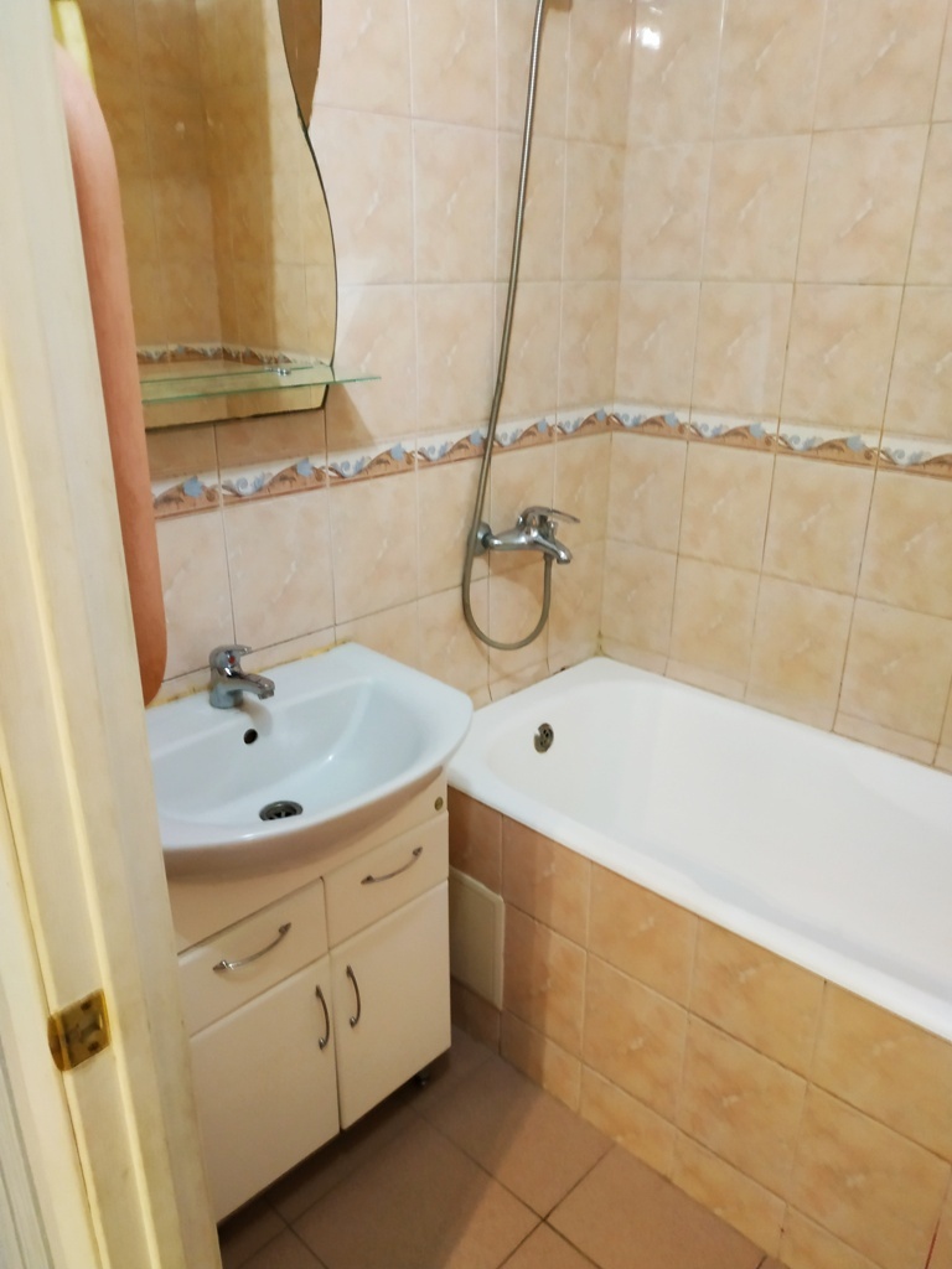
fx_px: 880
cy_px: 634
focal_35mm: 24
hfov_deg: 56.8
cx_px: 476
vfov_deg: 71.6
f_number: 1.9
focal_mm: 3.94
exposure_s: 1/20
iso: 500
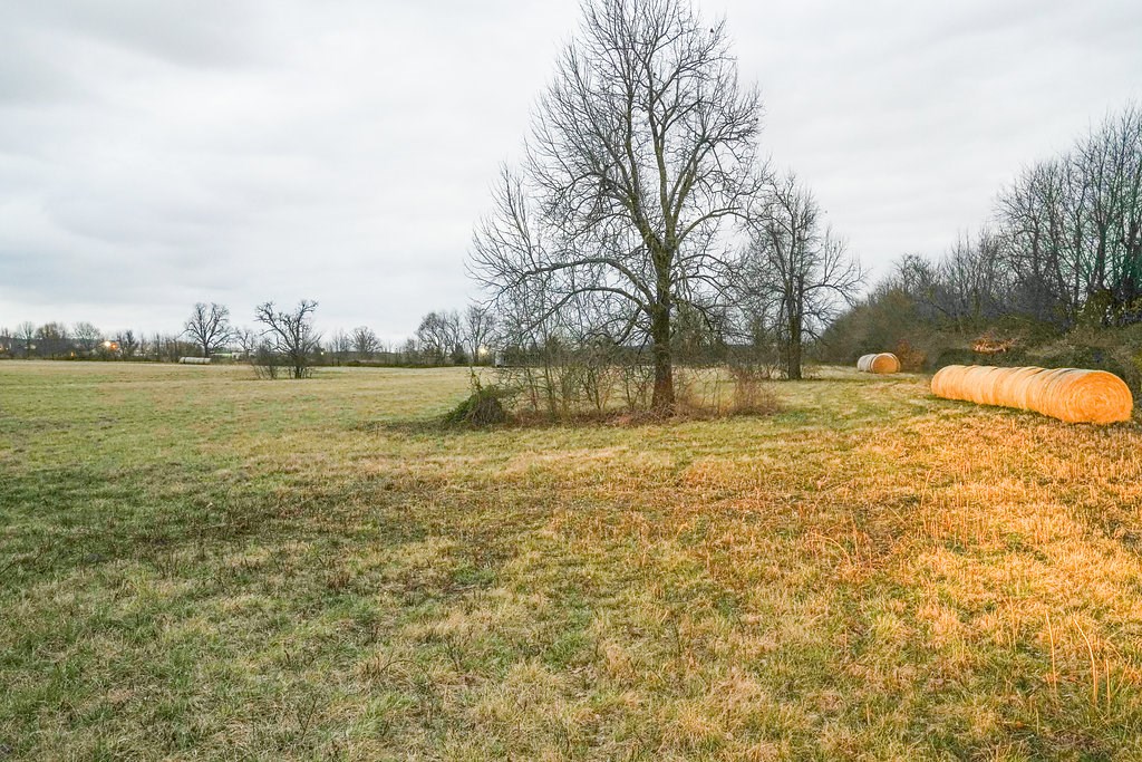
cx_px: 571
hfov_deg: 54.4
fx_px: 1110
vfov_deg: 37.9
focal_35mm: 35
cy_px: 381
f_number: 9
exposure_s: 1/5
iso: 1600
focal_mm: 35
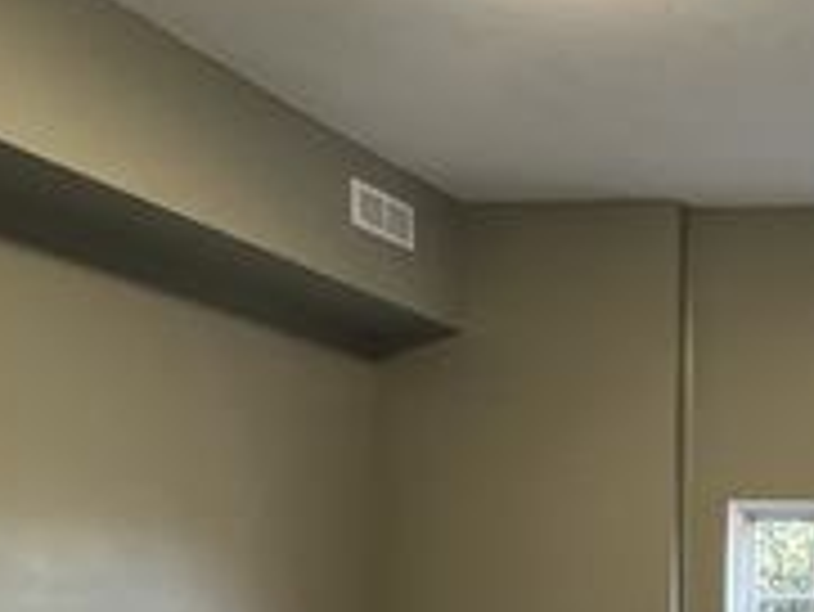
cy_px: 734
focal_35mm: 46
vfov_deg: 27.7
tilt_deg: -4.5
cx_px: 881
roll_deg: -1.8
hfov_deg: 35.6
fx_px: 1082
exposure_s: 1/60
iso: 160
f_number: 1.8
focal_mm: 1.57
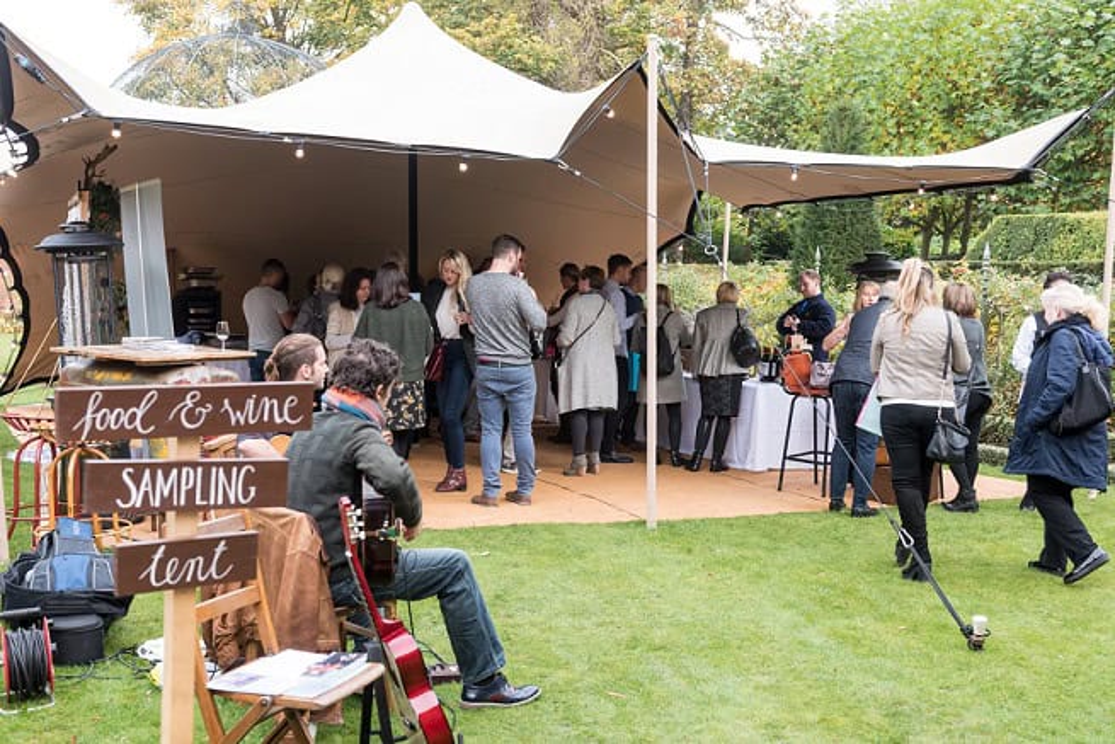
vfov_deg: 31.9
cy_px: 372
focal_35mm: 42
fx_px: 1301
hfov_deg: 46.4
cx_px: 558
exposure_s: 1/160
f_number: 6.3
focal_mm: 42
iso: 400
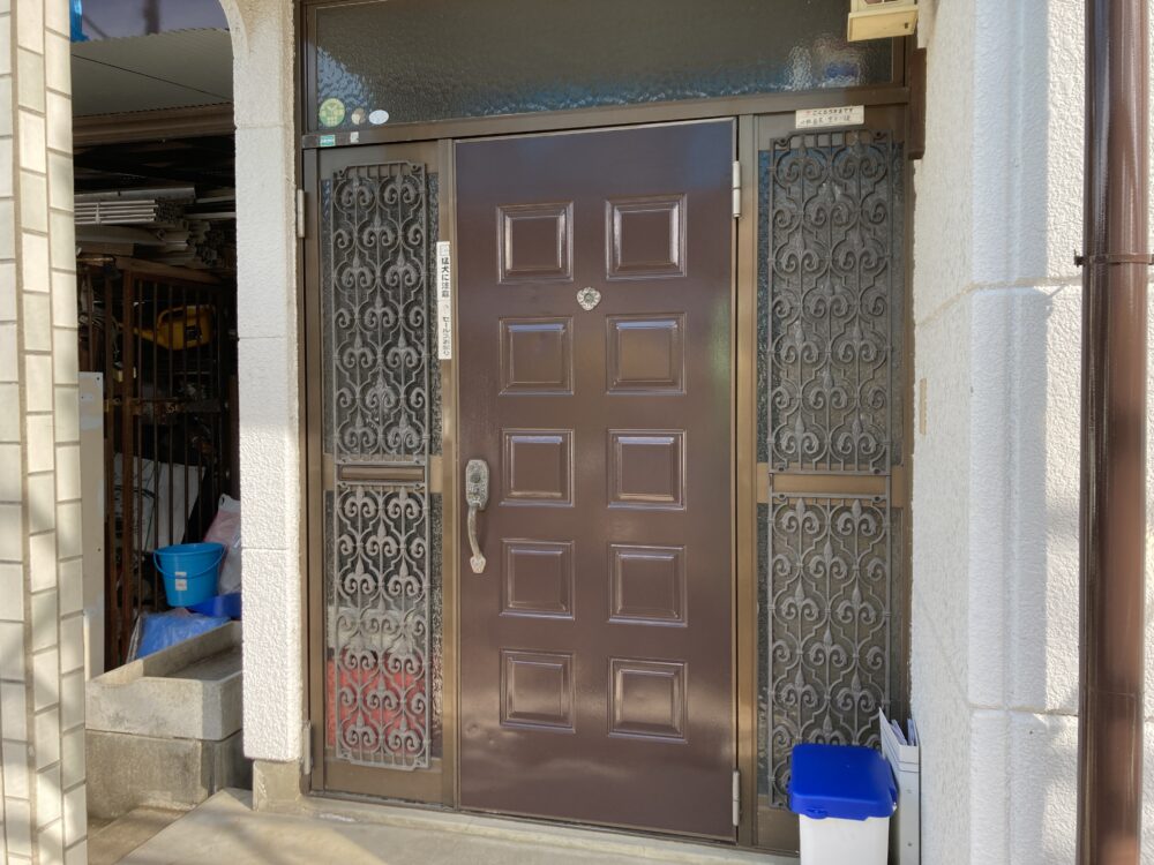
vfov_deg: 49.7
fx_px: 933
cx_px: 577
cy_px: 432
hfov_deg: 63.4
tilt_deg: -1.3
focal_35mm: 28
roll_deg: -0.1
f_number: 1.8
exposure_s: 1/179
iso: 20
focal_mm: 3.99
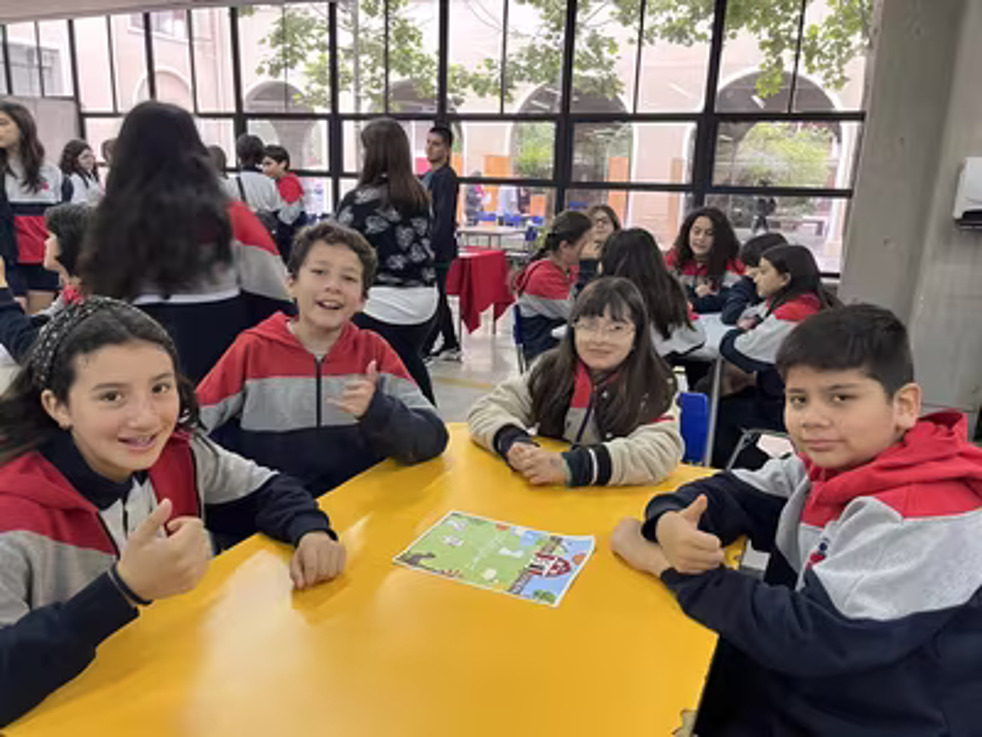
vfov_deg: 53.1
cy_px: 368
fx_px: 738
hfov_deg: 67.3
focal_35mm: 26
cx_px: 491
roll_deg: -3.0
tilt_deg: -14.8
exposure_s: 1/50
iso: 250
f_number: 1.6
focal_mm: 5.1
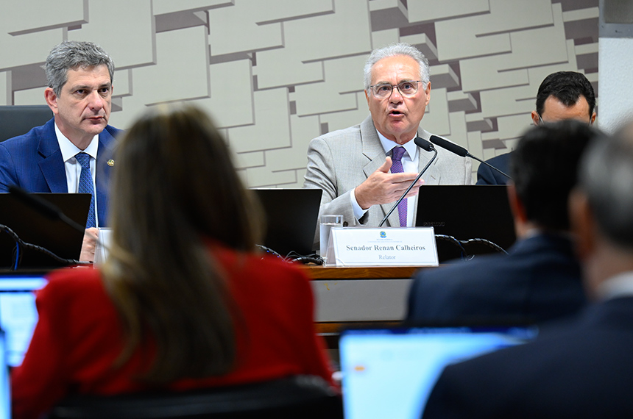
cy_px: 210
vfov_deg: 8.0
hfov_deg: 12.0
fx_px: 3019
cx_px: 316
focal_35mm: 172
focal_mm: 115
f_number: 2.8
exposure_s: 1/160
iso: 1600
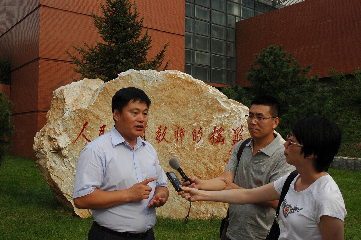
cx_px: 180
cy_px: 120
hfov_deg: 51.3
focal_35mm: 38
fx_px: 376
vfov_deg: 35.4
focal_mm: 25
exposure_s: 1/400
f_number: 11
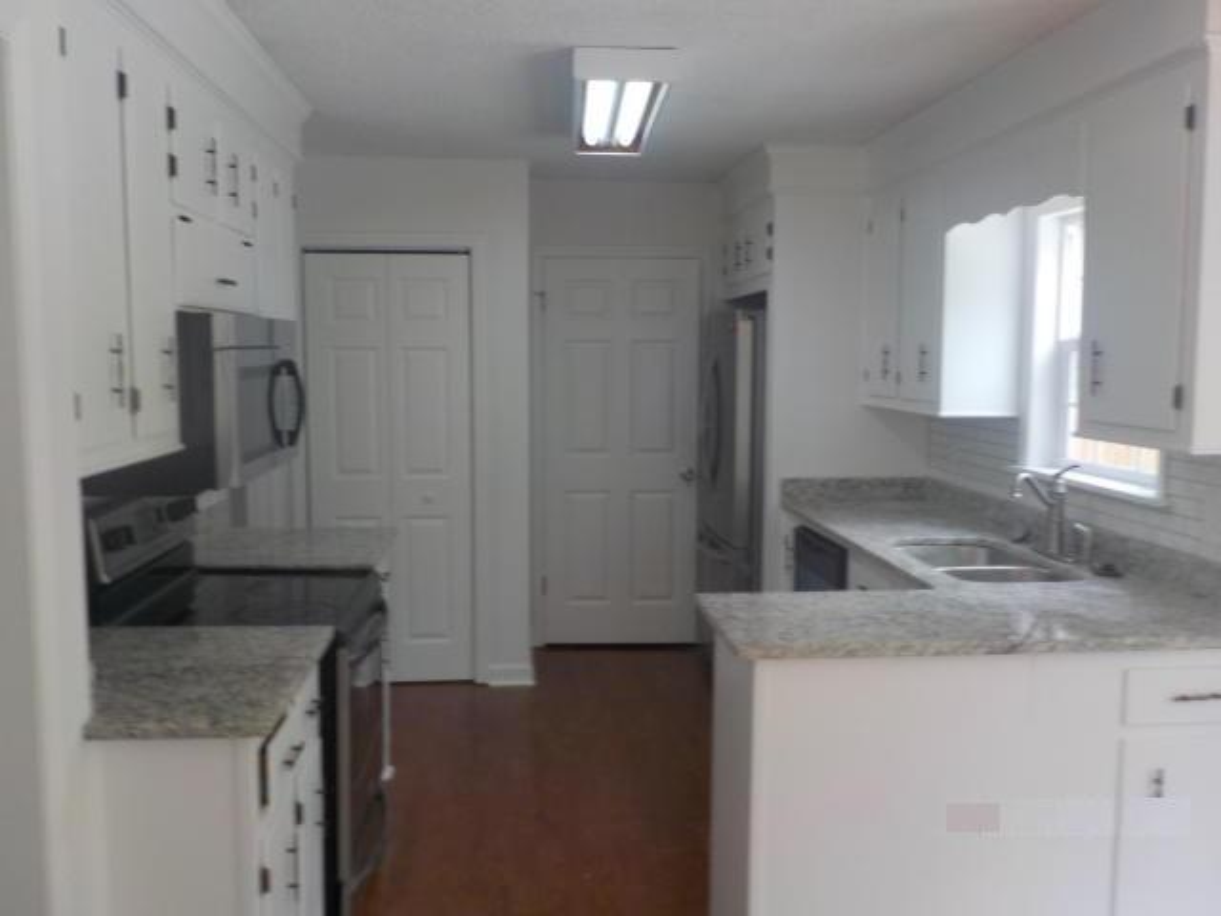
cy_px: 458
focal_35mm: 30
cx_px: 610
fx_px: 1058
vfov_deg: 46.8
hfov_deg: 60.0
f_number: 3.3
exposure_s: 1/30
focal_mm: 4.1
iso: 125
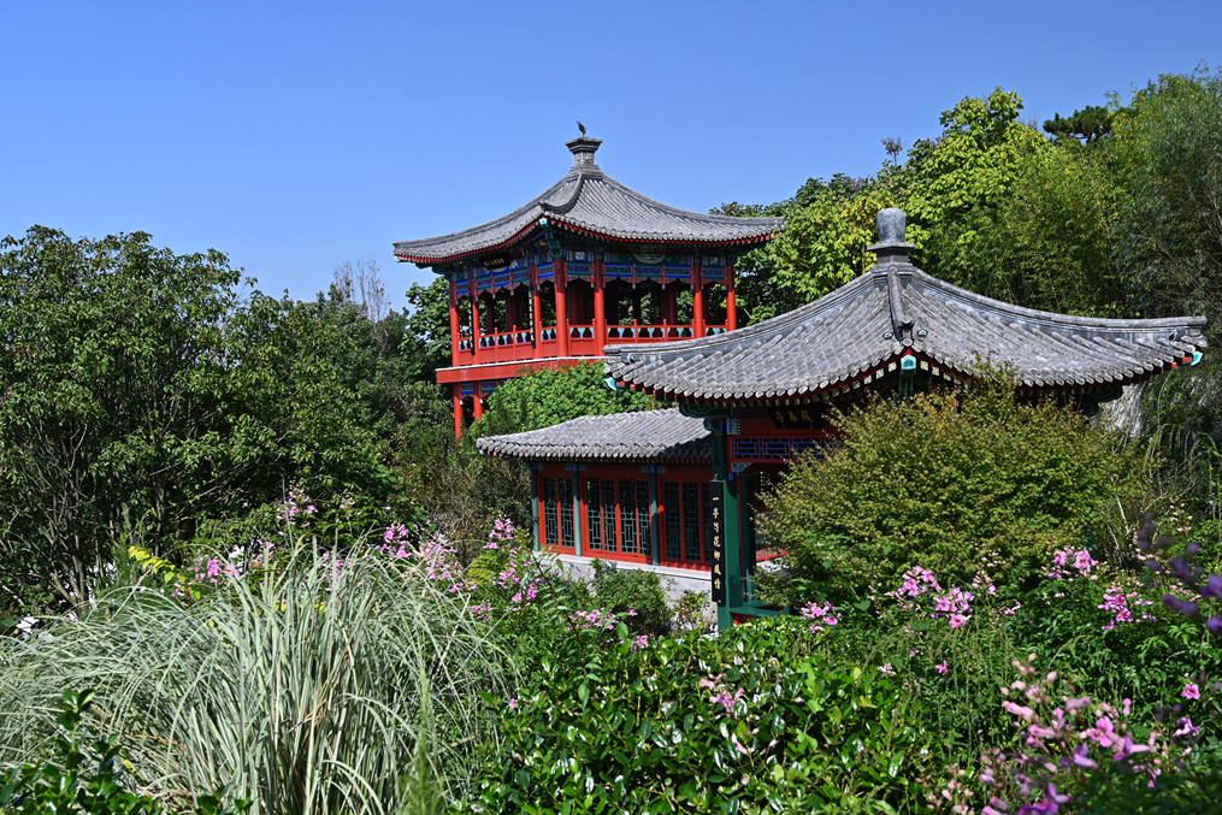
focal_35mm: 39
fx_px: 1324
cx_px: 665
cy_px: 451
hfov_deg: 49.5
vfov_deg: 34.2
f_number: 8
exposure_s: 1/400
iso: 250
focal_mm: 33
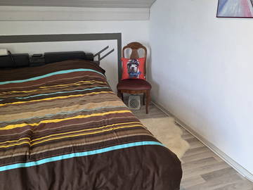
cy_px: 95
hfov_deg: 73.9
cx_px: 126
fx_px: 168
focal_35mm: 23
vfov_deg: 58.9
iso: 160
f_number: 1.7
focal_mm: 6.3
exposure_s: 1/100
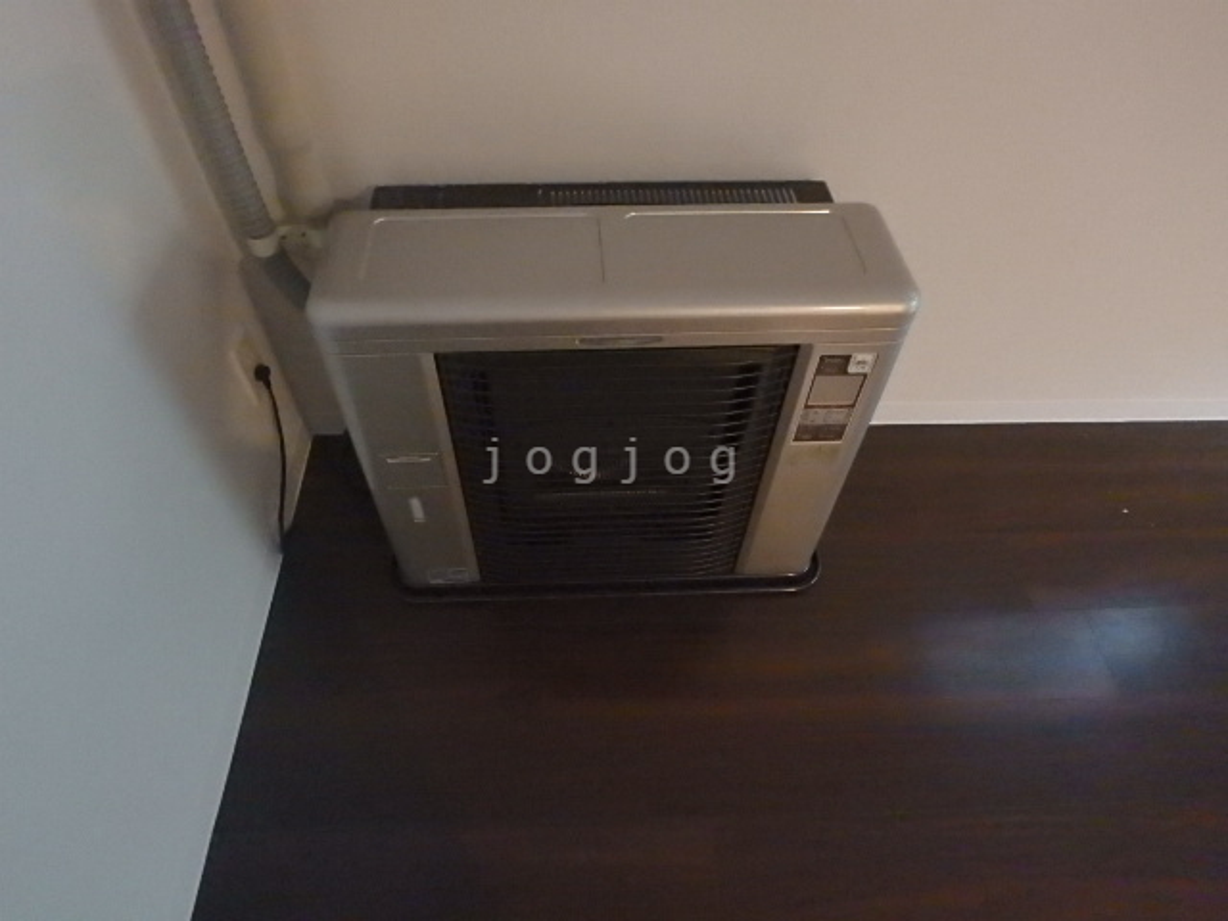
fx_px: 745
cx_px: 614
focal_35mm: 21
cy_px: 460
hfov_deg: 79.0
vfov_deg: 63.4
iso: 3200
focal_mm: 3.7
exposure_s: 1/15
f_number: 3.5
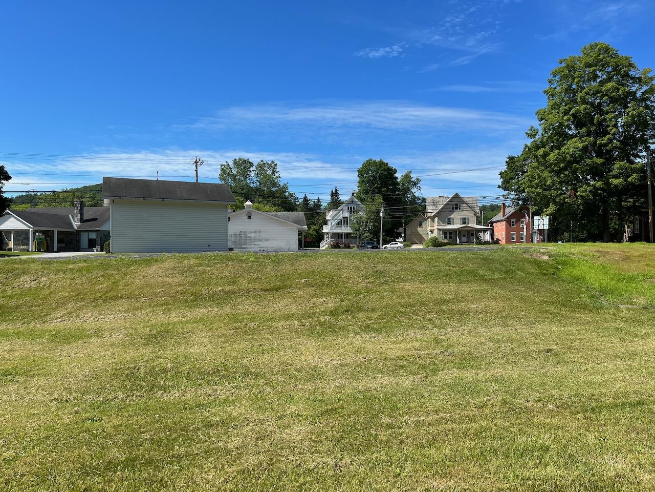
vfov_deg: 53.1
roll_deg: -0.3
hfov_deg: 67.3
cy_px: 246
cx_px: 328
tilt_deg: +0.2
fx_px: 492
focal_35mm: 26
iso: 50
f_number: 1.6
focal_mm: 5.1
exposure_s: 1/2967
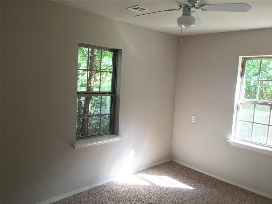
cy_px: 102
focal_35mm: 29
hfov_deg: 61.7
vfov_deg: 48.2
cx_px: 136
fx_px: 228
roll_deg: -2.5
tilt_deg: -4.8
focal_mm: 4.15
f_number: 2.2
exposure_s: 1/30
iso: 50
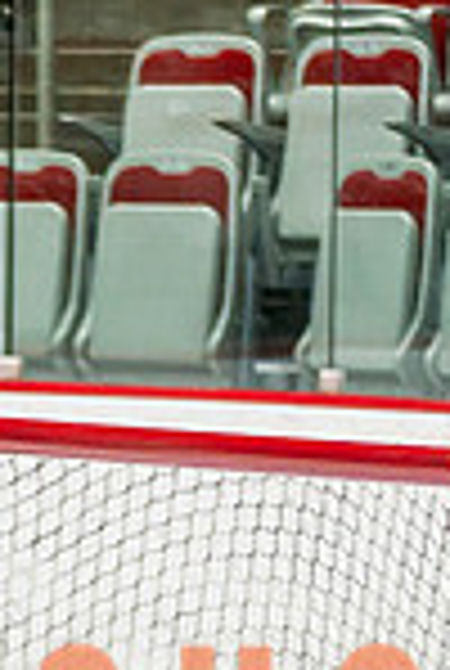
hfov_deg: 2.4
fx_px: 10768
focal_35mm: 577
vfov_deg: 3.6
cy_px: 968
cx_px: -274
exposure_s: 1/640
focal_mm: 88
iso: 640
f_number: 2.8
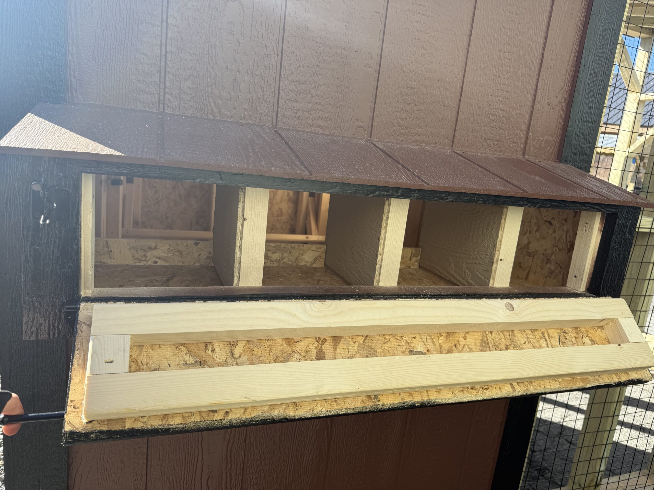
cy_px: 245
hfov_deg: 71.6
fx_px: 453
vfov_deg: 56.8
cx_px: 327
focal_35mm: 24
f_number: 1.78
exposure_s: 1/1032
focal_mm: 6.76
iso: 80
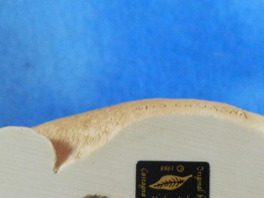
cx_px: 243
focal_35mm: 204
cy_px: 205
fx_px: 1556
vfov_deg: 7.2
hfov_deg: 9.7
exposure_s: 1/30
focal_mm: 15.1
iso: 400
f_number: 4.2
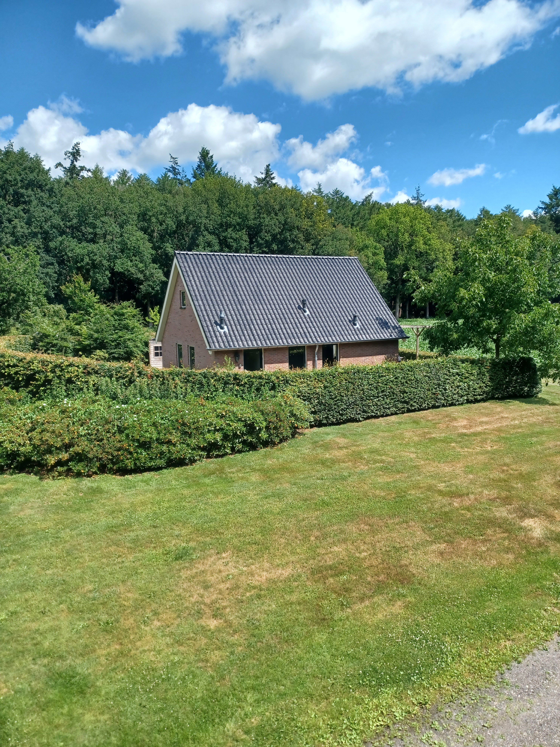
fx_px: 539
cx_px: 280
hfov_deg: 54.9
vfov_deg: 69.4
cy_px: 374
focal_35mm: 25
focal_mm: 4.6
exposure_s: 1/395
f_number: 1.8
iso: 32
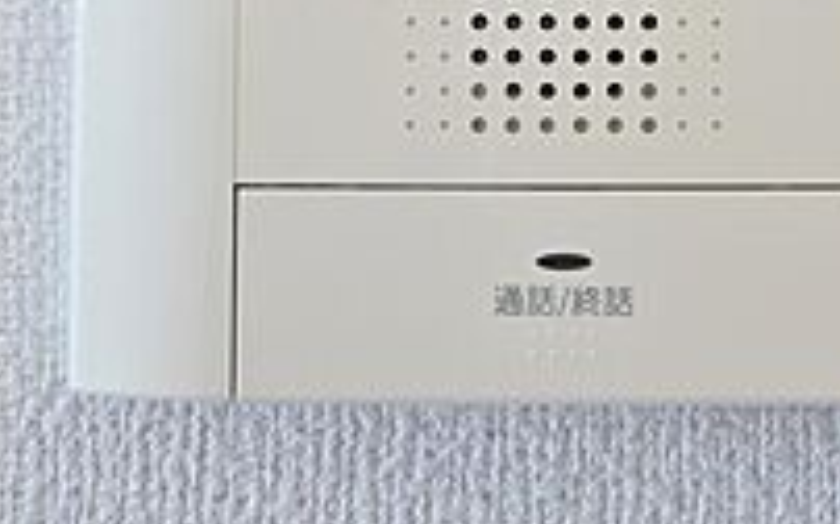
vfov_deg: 14.1
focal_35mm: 87
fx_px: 1991
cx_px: 563
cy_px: -250
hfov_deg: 23.7
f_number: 4.5
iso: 100
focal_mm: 24
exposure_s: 1/40
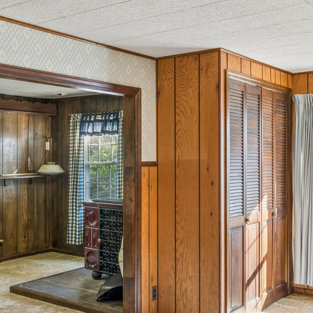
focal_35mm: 45
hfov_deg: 37.5
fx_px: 461
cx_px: 165
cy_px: 171
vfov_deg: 37.5
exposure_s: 1/1.67
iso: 400
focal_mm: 19.9
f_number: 13
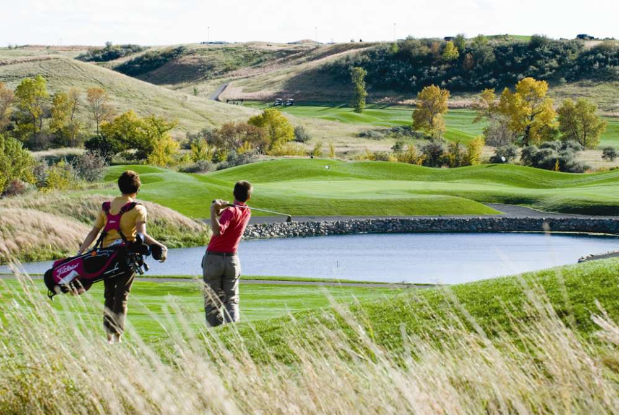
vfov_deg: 9.4
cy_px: 208
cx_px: 310
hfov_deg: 13.9
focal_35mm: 147
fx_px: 2531
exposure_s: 1/160
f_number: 8
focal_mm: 98
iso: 200
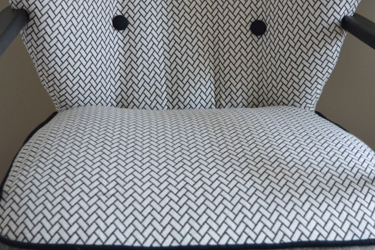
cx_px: 198
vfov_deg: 25.0
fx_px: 560
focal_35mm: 54
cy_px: 83
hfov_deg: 37.0
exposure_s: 1/60
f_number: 3.8
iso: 900
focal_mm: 23
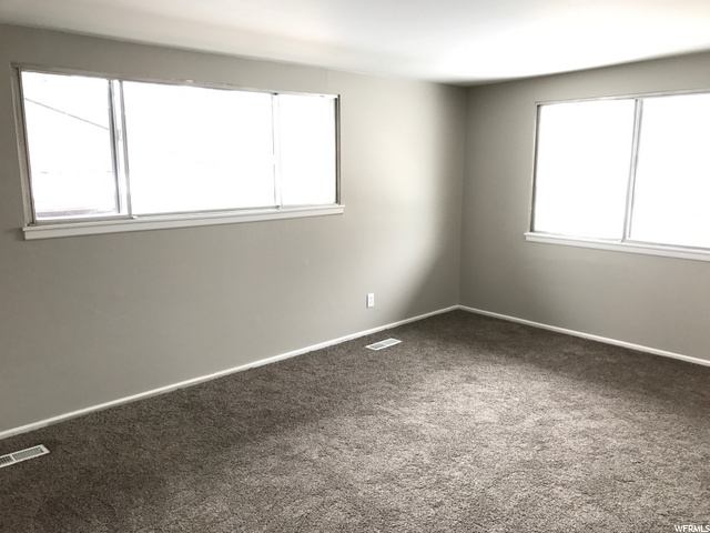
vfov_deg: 49.7
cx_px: 355
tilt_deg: -10.1
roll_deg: +1.2
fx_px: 574
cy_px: 266
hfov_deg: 63.4
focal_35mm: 28
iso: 50
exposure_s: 1/30
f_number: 1.8
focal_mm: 3.99
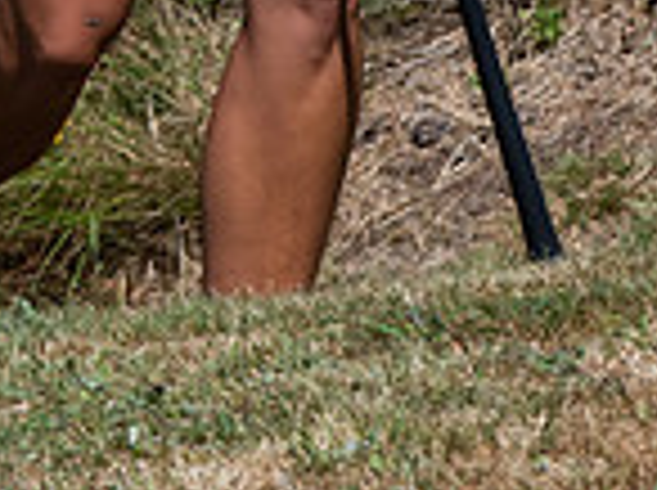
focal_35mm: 2625
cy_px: -788
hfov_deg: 0.8
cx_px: 546
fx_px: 49740
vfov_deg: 0.6
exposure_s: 1/1250
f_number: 6.3
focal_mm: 310
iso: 320
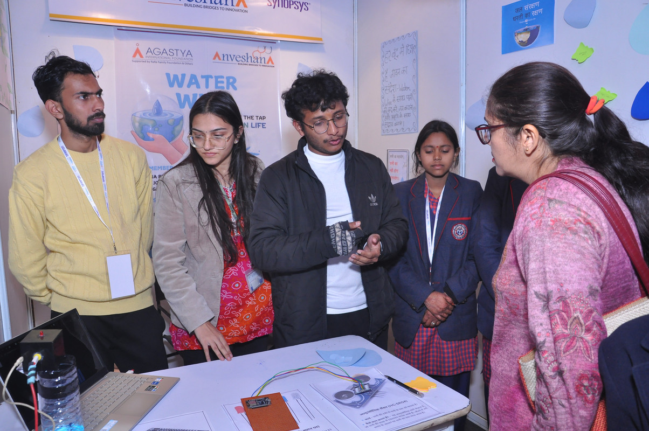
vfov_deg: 47.8
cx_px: 324
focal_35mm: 27
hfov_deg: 67.4
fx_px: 486
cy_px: 216
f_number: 5.6
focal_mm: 18
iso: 800
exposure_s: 1/125
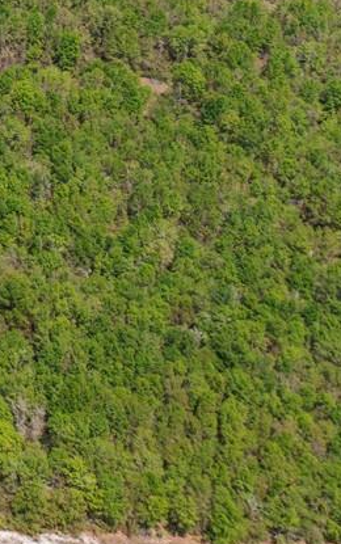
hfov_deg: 10.1
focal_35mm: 98
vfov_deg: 19.2
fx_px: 1455
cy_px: -204
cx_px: -660
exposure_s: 1/4000
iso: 140
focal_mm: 8.67
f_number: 1.8
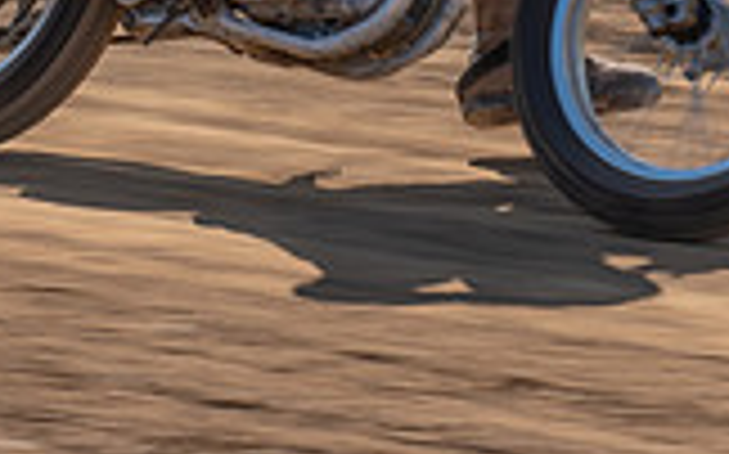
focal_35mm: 311
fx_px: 6175
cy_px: -191
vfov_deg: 4.2
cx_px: 256
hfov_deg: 6.8
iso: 100
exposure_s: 1/160
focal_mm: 70
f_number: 8
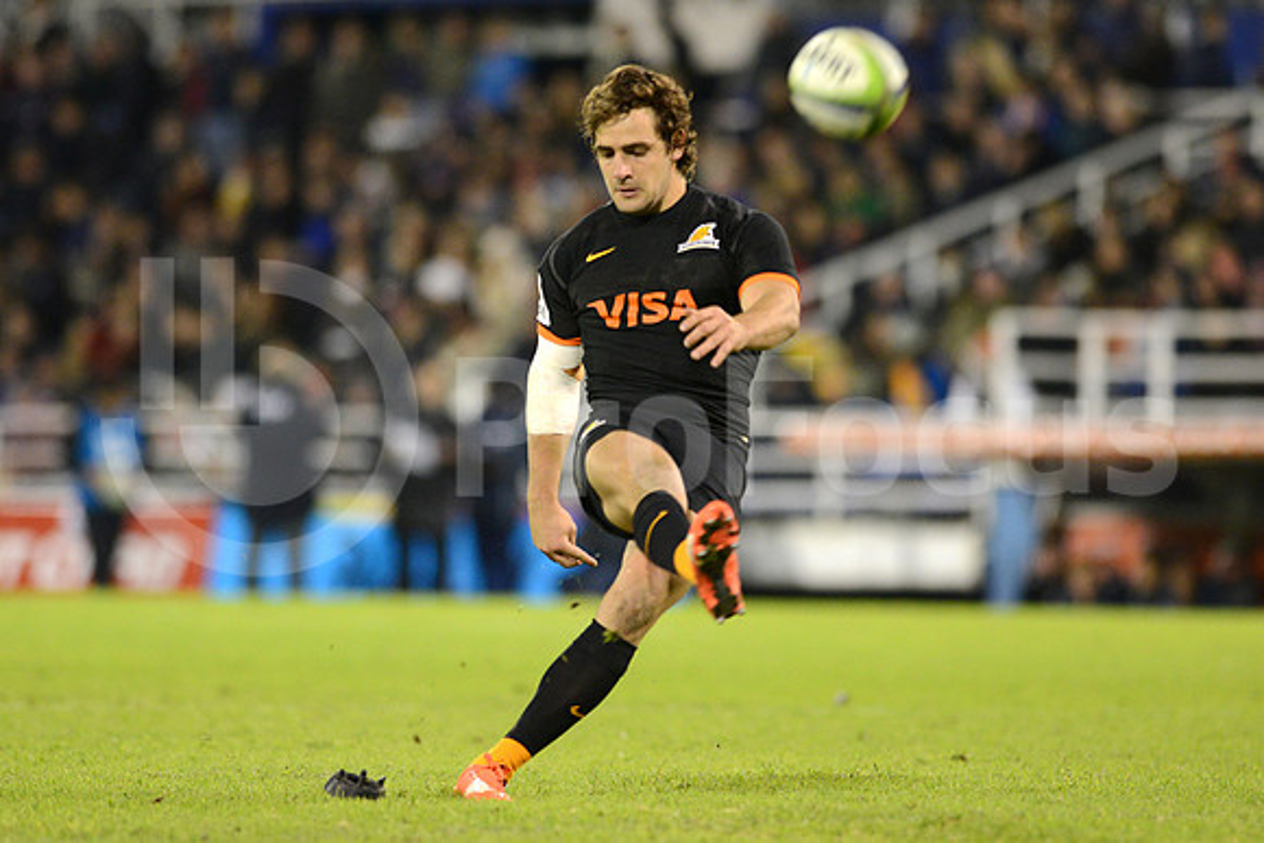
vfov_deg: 4.6
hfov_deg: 6.9
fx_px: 10535
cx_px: 632
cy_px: 422
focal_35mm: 300
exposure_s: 1/800
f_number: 2.8
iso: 3200
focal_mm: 300
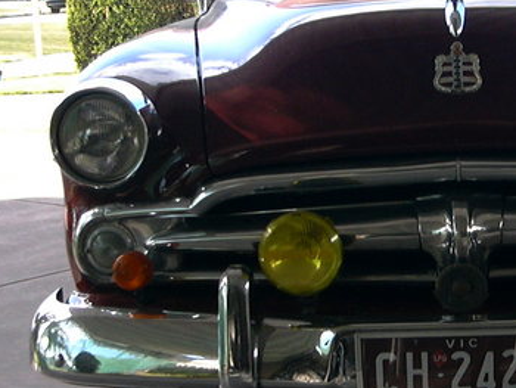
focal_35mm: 80
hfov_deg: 23.7
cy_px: 131
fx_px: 1193
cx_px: 466
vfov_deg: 18.4
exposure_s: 1/141
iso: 100
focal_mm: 5.4
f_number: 2.8
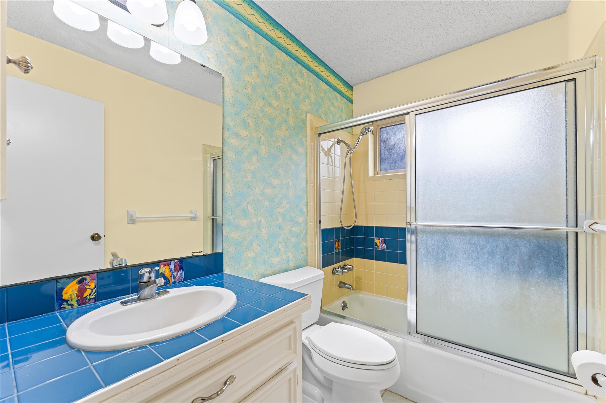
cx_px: 303
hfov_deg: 104.3
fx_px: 236
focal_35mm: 14
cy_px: 202
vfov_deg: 81.2
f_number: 8
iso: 320
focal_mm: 14
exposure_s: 1/3
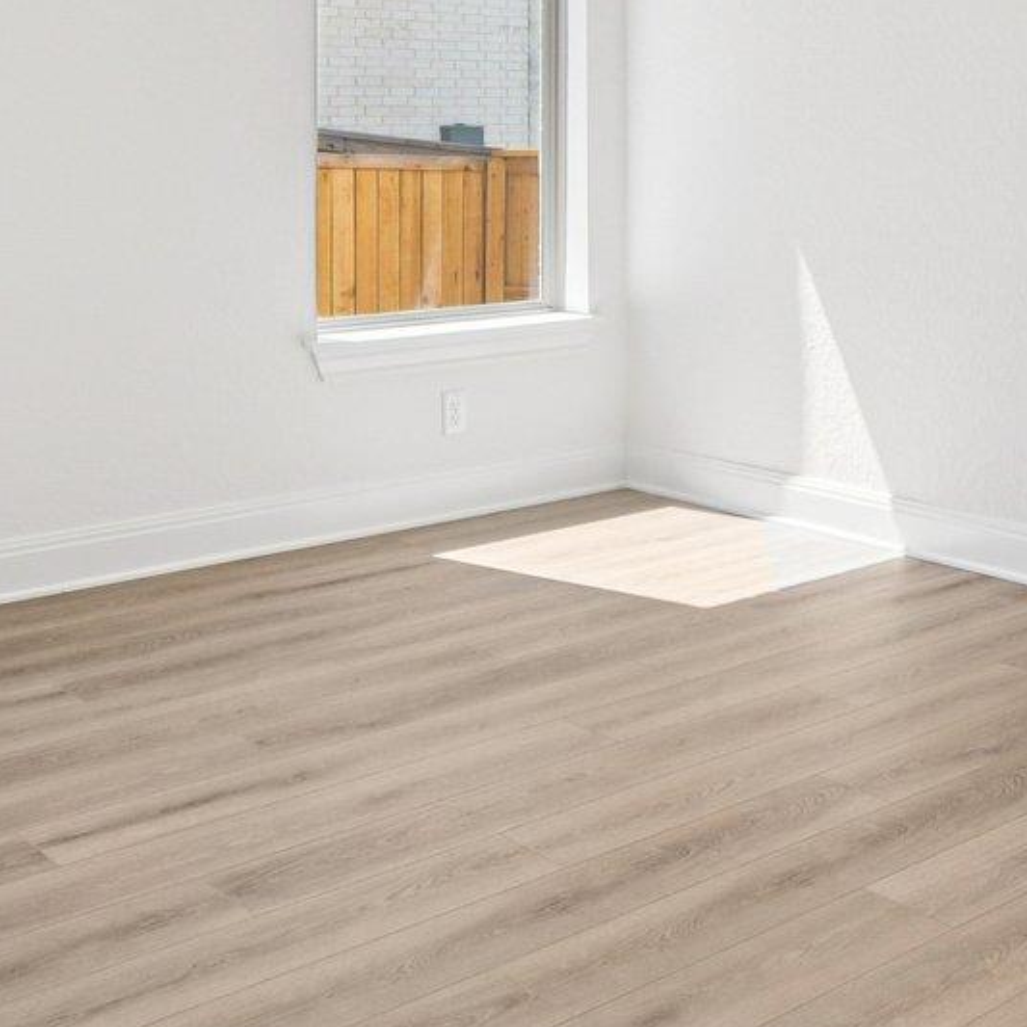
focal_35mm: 49
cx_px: 877
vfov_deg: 32.4
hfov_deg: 33.3
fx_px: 1645
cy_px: 47
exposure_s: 1/60
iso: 400
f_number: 8
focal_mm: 10
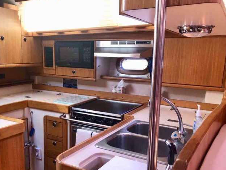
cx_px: 96
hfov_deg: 51.1
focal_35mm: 36
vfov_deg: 39.4
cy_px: 107
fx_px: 235
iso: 32
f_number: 1.8
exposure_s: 1/30
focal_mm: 3.99
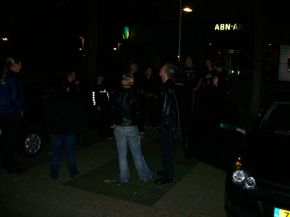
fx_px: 301
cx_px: 145
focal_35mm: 36
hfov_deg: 51.4
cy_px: 108
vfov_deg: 39.6
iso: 140
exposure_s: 1/64
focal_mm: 6
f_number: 2.7
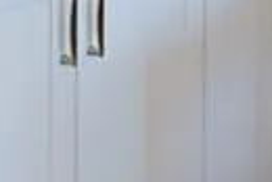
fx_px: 832
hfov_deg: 18.4
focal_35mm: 110
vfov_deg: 10.7
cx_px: 50
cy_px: -257
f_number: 10
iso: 800
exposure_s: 1/8
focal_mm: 14
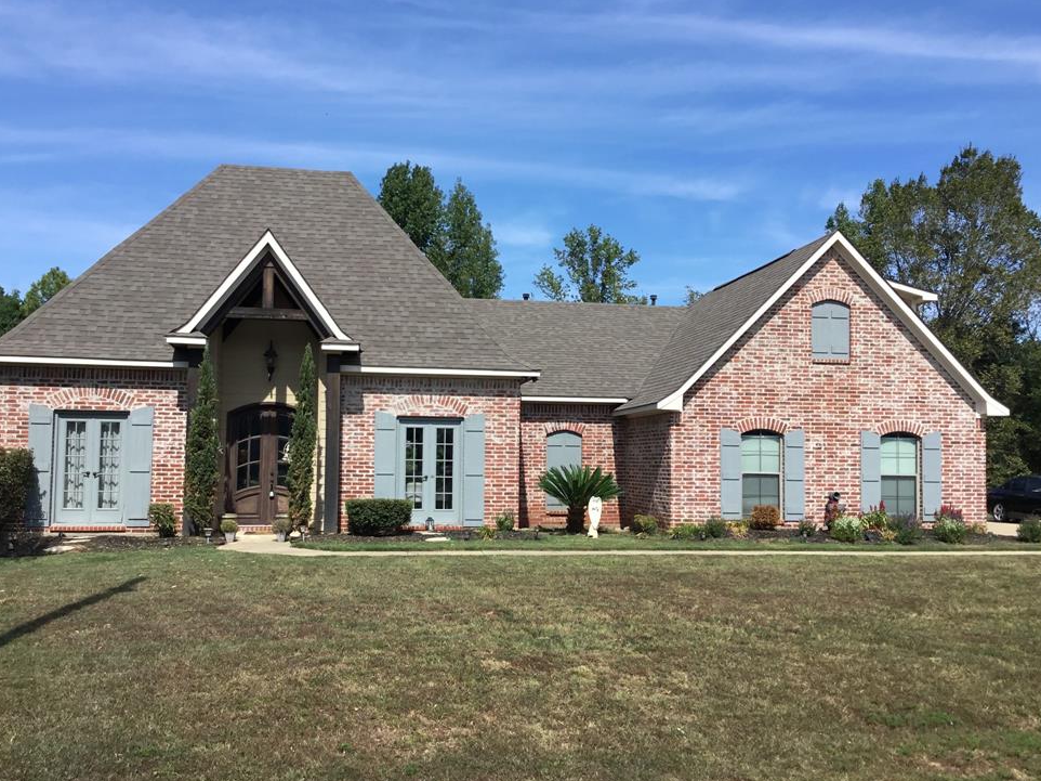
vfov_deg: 42.9
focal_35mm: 33
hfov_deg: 55.3
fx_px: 992
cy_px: 396
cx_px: 496
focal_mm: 3.3
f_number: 2.4
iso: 25
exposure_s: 1/1072
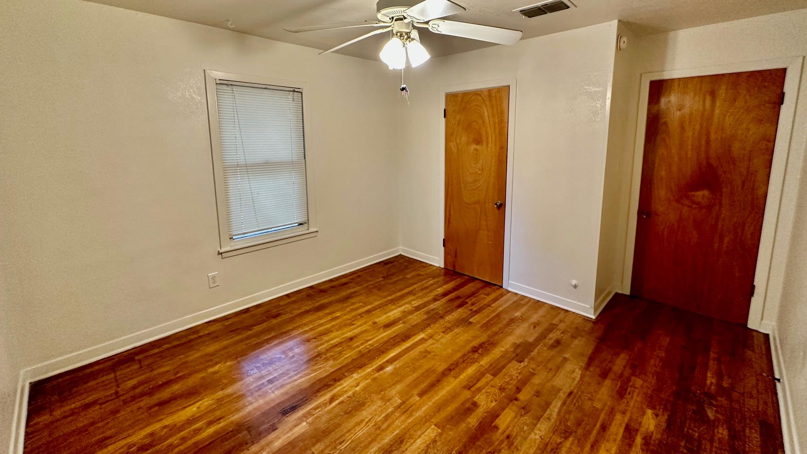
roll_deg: +0.1
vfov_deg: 66.5
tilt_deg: -8.4
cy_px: 186
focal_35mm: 16
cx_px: 400
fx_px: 342
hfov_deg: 99.4
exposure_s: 1/60
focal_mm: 2.22
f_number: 2.2
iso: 250
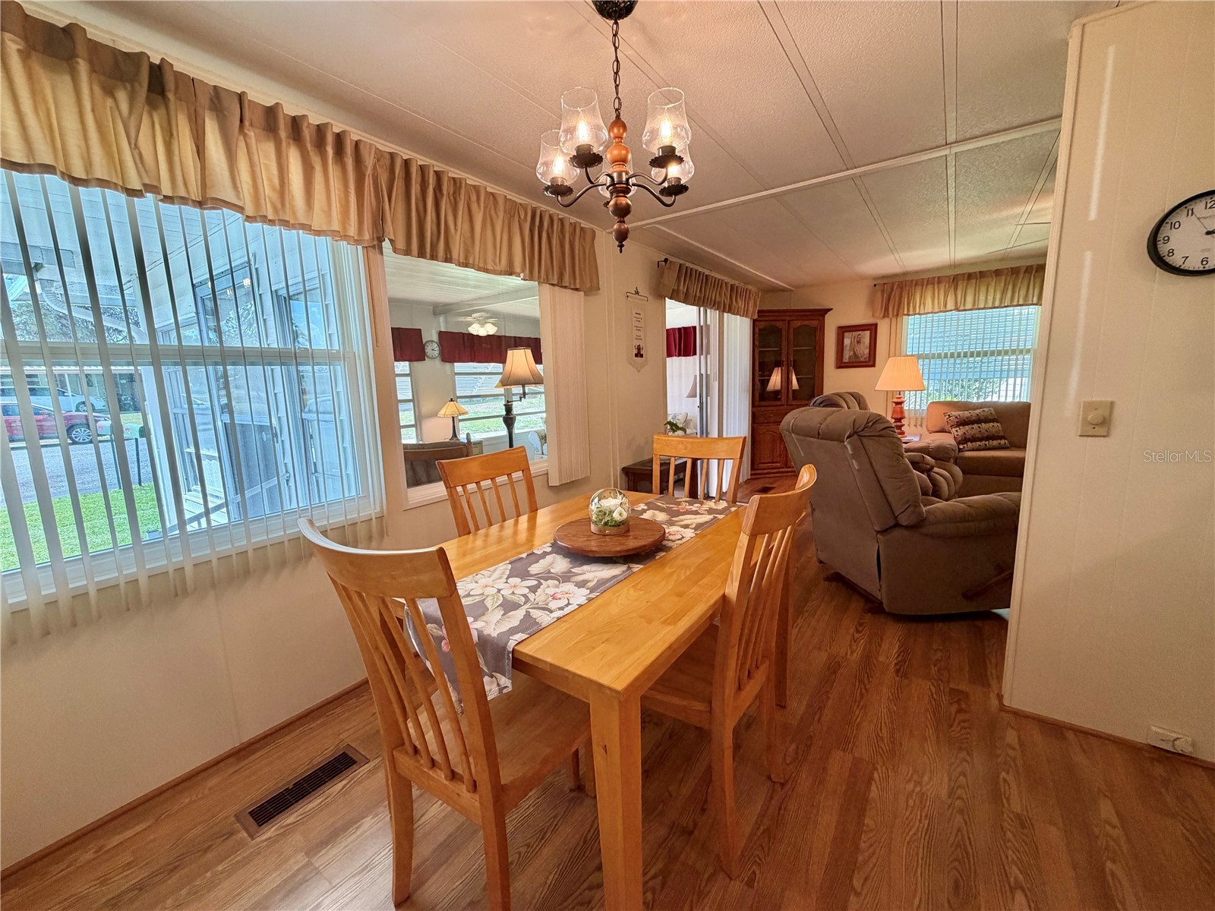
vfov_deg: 85.7
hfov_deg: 102.1
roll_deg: +2.0
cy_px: 456
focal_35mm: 14
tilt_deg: -9.7
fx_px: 491
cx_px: 608
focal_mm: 2.22
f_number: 2.2
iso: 160
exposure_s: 1/120
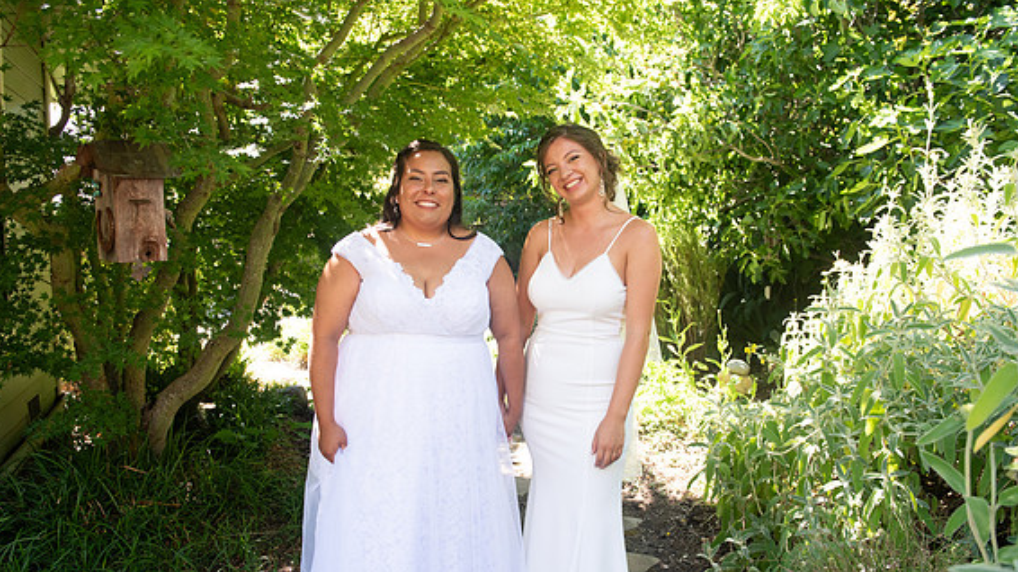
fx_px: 783
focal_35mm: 29
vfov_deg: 40.0
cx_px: 513
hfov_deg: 66.1
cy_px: 337
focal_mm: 27
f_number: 4
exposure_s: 1/250
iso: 640
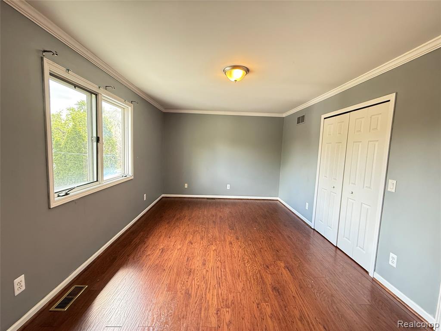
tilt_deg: -5.0
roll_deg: -1.6
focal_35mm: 14
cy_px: 166
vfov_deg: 85.7
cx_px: 220
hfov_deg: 102.1
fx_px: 178
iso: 320
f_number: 2.2
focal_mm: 2.22
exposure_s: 1/60
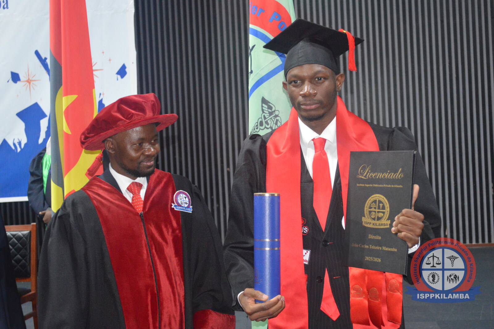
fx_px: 782
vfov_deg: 23.7
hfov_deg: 35.1
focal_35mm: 57
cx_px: 247
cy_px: 164
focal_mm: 38
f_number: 5
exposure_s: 1/60
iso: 2500
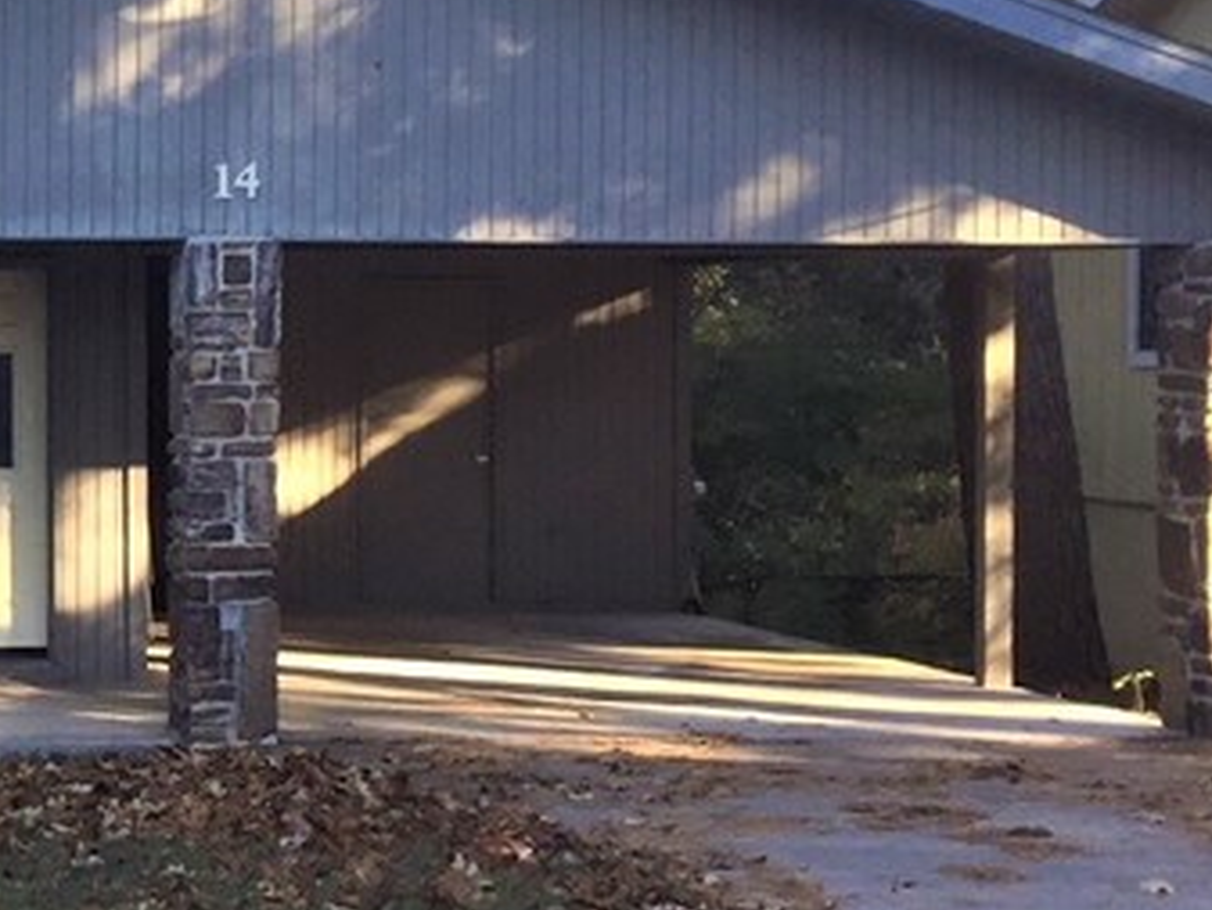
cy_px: 403
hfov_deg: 20.3
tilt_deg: -0.3
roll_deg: -1.0
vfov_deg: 16.8
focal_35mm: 88
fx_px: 3082
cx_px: -385
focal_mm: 4.15
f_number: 2.2
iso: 40
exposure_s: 1/120
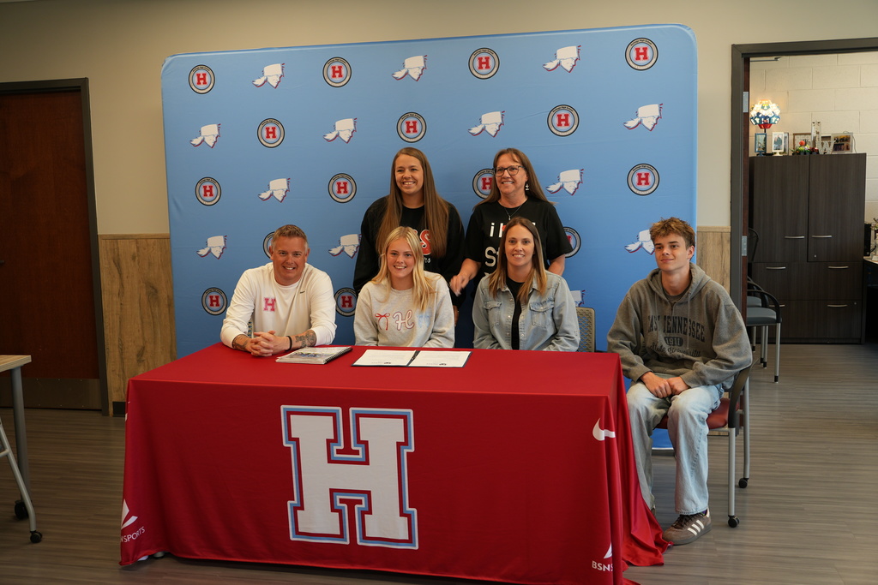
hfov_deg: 52.4
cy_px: 292
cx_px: 439
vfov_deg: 36.3
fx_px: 893
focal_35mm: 37
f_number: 2.8
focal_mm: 24.4
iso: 160
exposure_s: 1/60
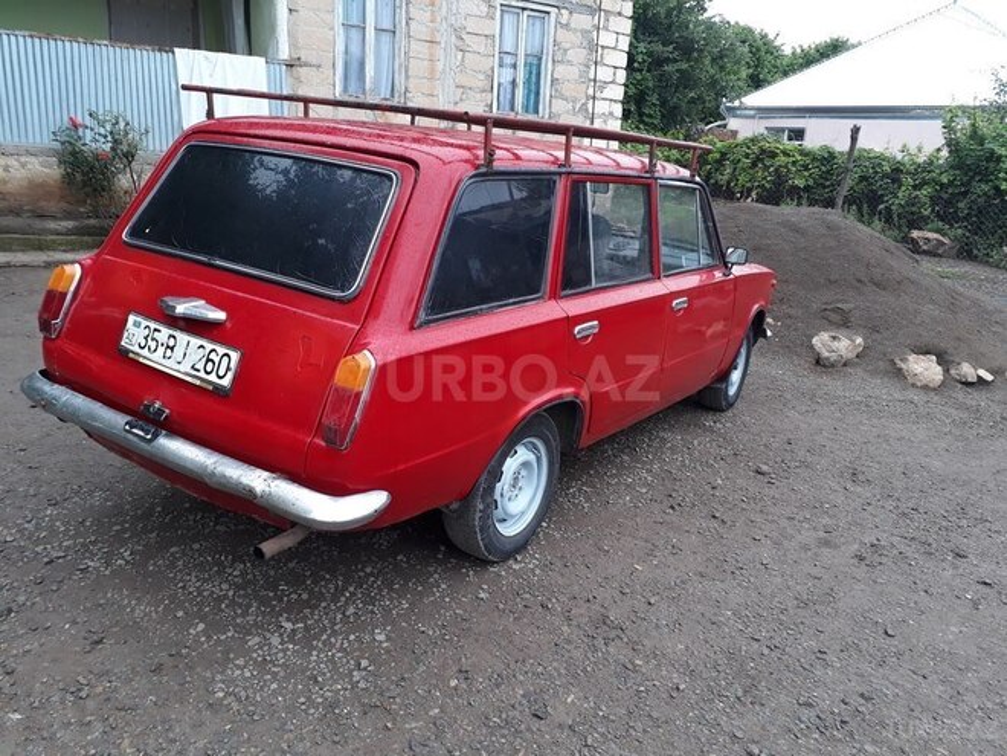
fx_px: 785
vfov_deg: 51.4
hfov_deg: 65.3
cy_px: 378
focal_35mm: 27
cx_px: 504
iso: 40
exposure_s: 1/100
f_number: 1.9
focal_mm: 3.6
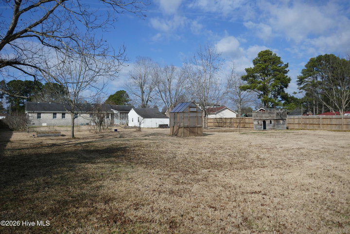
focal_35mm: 25
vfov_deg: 51.3
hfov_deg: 71.5
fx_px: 243
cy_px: 117
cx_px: 175
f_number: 2.8
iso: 125
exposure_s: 1/3200
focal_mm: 9.1
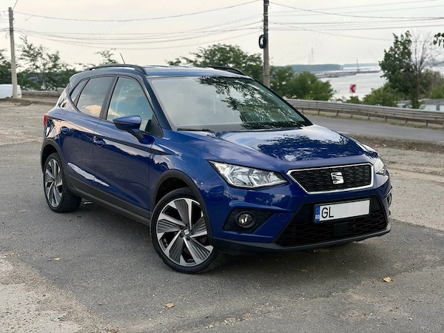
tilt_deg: -7.8
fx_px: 667
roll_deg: +2.3
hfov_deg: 36.8
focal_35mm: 52
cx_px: 222
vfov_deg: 28.0
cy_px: 166
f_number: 1.6
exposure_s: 1/654
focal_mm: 5.96
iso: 40
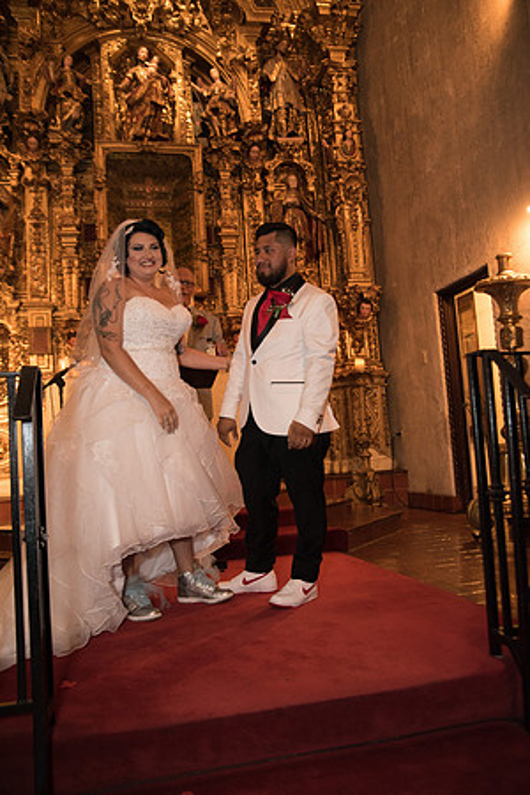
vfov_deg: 65.5
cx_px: 265
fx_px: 618
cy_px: 398
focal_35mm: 28
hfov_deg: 46.4
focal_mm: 28
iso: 4000
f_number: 2.8
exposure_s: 1/80
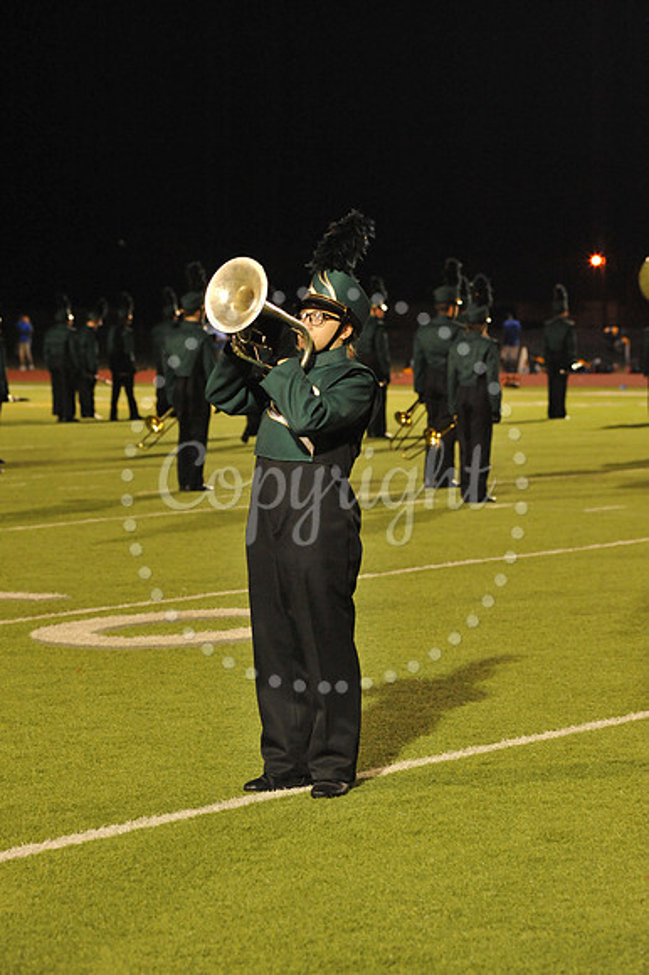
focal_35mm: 105
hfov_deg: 13.0
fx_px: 2843
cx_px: 324
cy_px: 488
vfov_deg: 19.5
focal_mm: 105
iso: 5000
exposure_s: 1/200
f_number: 5.6
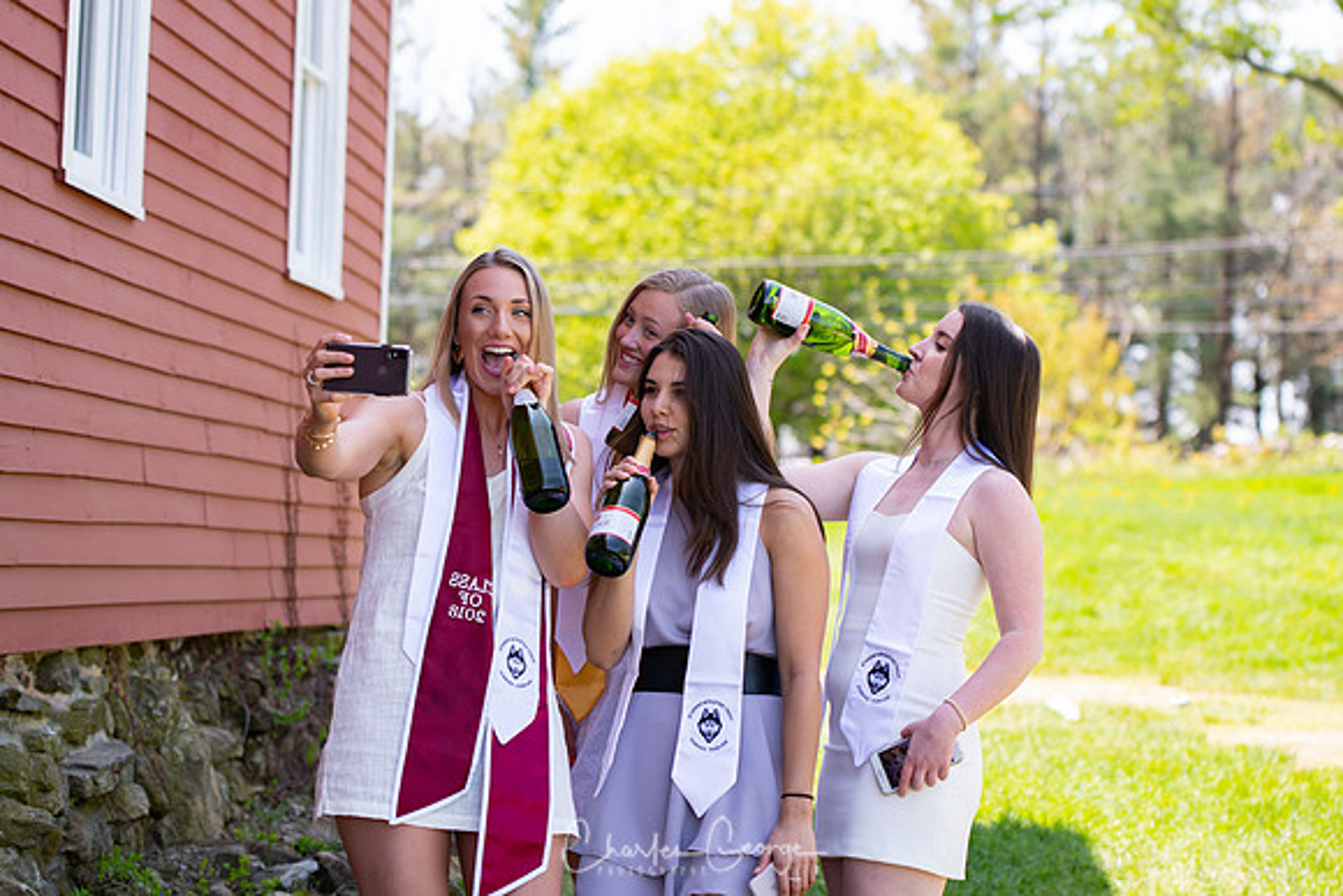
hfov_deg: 19.5
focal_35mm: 105
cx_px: 672
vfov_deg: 13.0
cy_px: 448
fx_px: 3918
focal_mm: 70
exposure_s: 1/250
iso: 100
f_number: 2.8
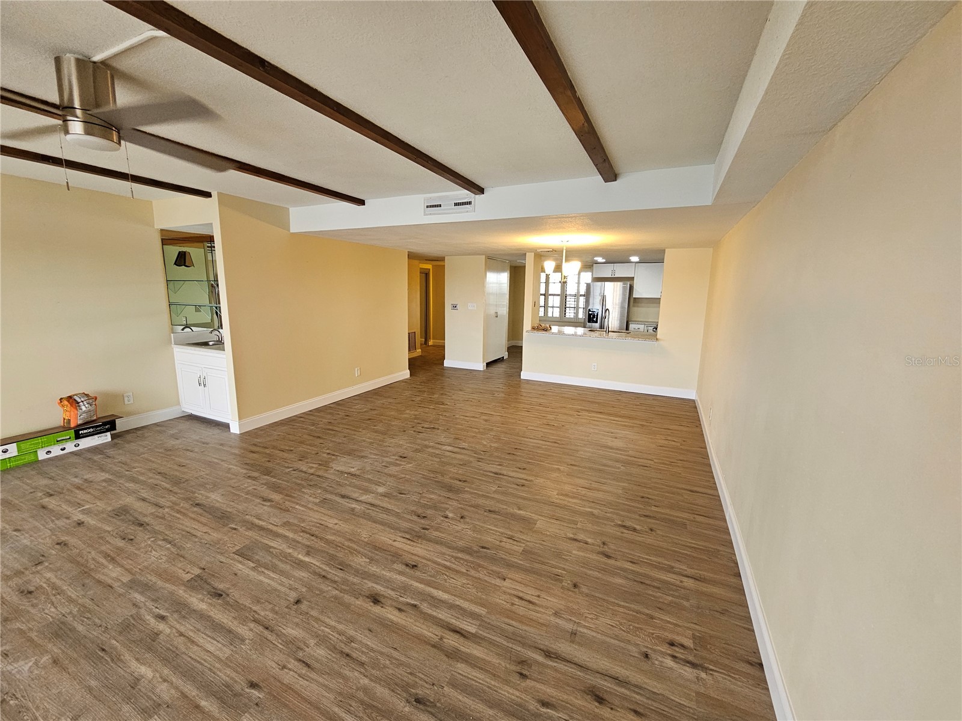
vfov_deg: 89.9
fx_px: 361
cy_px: 360
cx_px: 481
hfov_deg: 106.2
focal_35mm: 13
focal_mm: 2.2
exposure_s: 1/77.4
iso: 160
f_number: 2.2
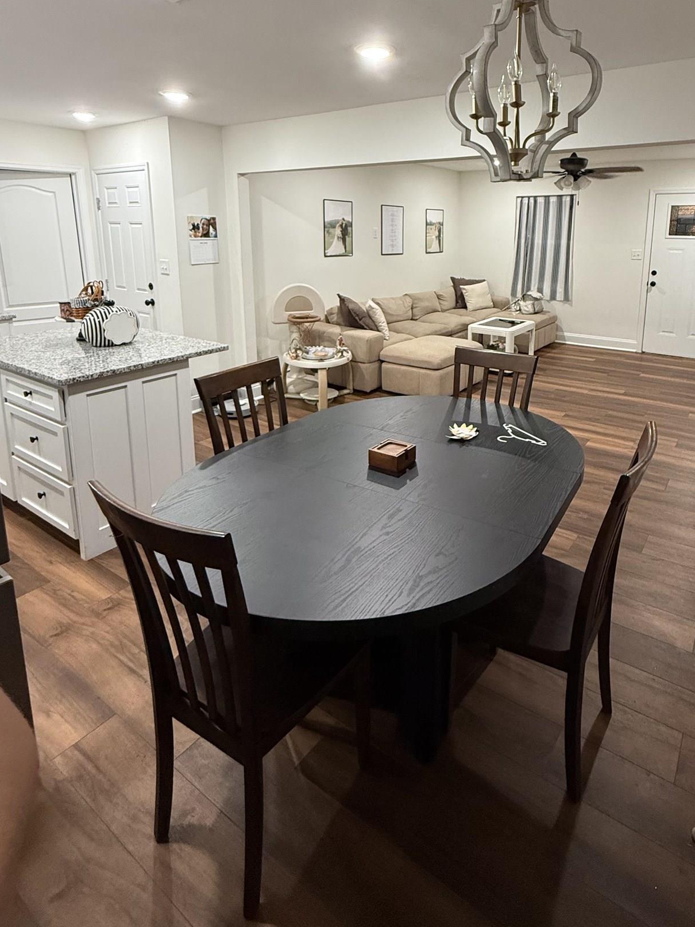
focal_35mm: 20
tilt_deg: -11.0
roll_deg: -0.8
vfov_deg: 79.8
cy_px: 332
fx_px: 535
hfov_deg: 65.3
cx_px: 422
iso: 320
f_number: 2.2
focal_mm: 2.22
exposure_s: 1/60
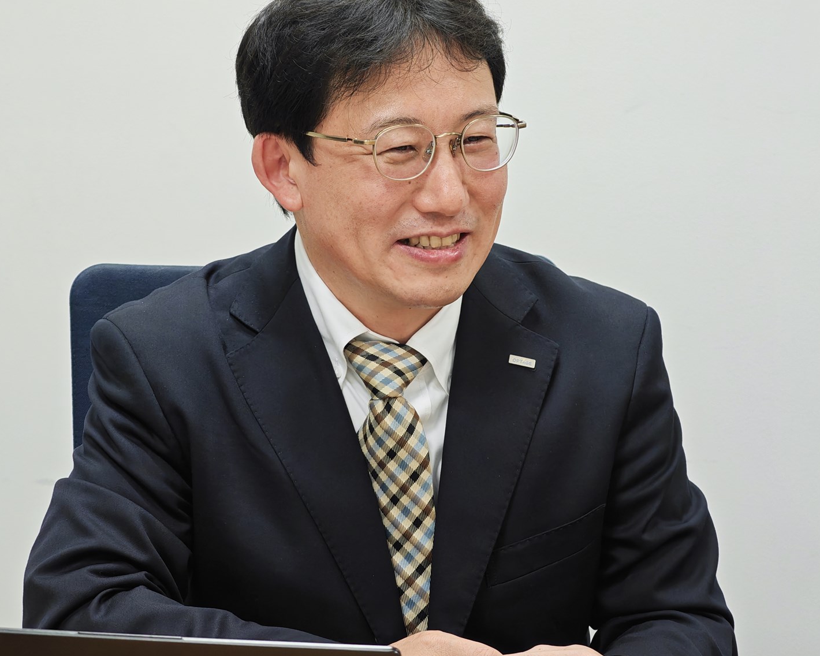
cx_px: 375
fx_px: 2403
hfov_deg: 19.4
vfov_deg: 15.5
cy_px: 332
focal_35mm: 99
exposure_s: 1/100
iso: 160
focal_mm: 12.28
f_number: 1.8
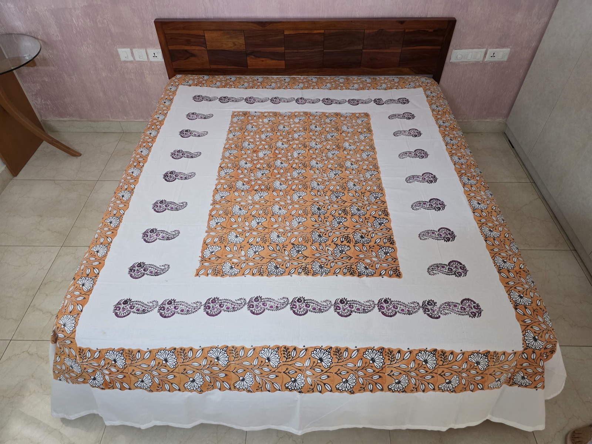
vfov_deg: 58.9
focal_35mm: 23
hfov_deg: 73.9
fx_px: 393
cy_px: 222
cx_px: 296
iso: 800
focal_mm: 6.3
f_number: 1.7
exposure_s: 1/100
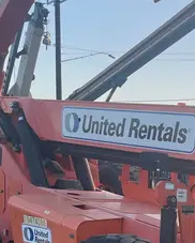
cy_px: 290
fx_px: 591
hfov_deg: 17.8
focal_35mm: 82
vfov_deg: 21.6
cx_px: 240
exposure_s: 1/759
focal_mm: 4.2
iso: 32
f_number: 1.6
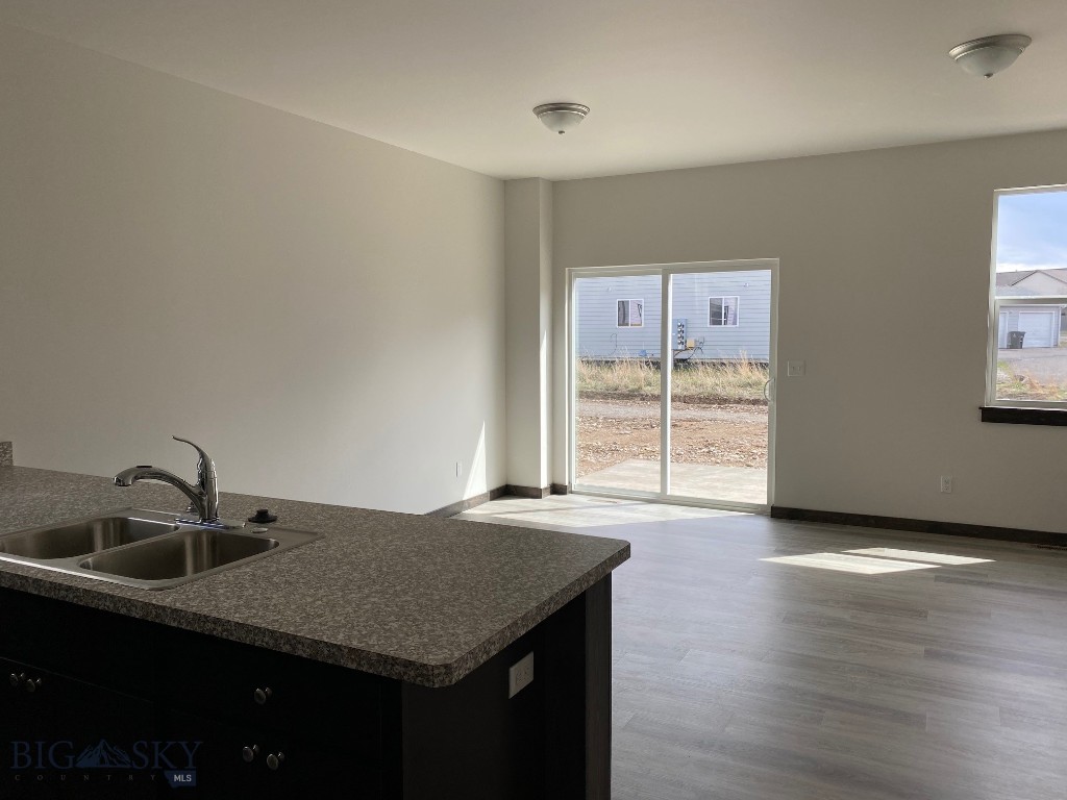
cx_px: 534
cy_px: 400
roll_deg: -0.8
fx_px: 801
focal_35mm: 26
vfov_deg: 53.1
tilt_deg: -3.6
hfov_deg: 67.3
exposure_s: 1/655
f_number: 1.8
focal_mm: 4.25
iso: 32
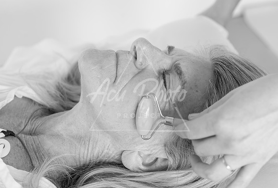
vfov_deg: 25.4
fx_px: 416
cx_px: 146
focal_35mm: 54
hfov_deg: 36.9
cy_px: 88
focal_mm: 50
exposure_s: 1/160
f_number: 5
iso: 640
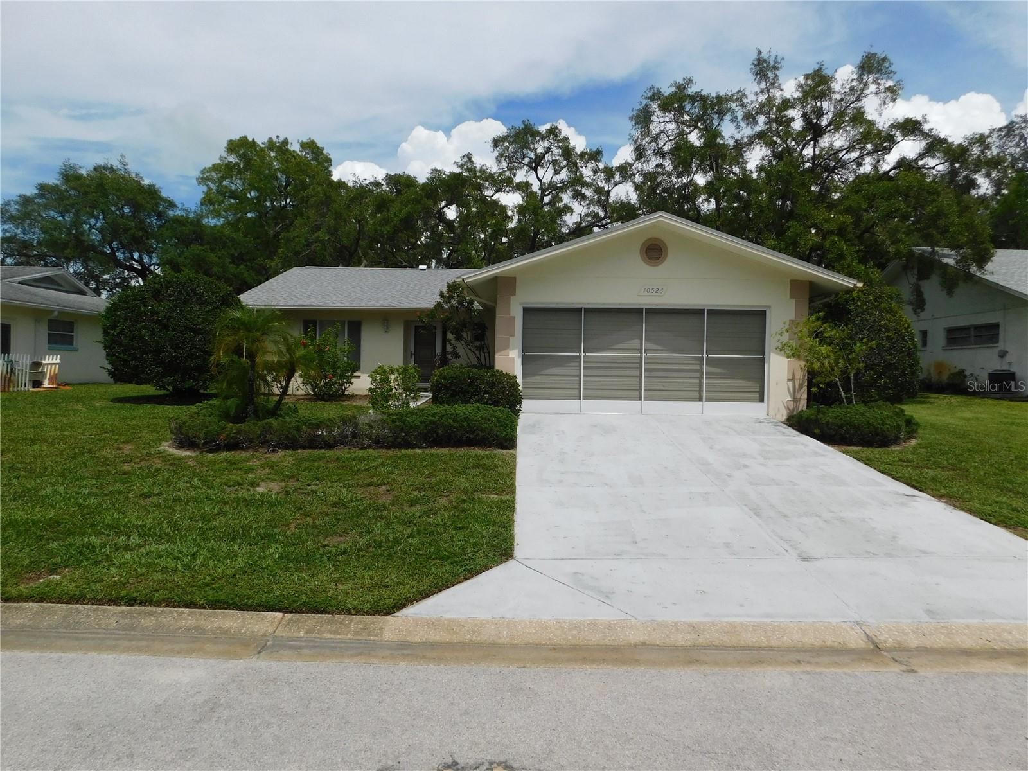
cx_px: 514
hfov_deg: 73.9
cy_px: 386
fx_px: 683
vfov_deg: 58.9
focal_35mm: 23
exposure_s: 1/1000
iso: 125
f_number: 6
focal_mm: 4
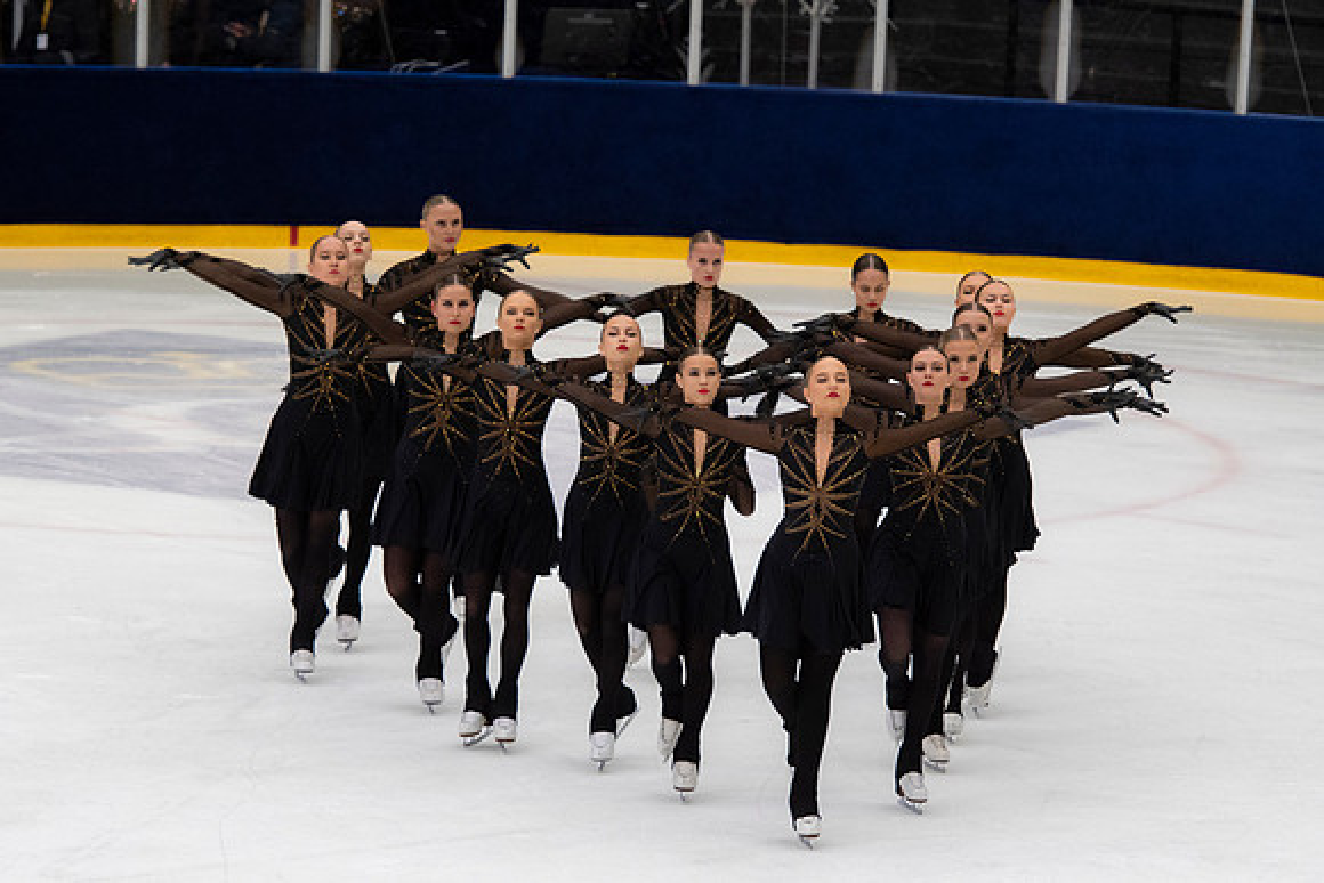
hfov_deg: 8.9
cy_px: 442
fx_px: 8552
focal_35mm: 232
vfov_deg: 5.9
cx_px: 662
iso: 1400
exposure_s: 1/320
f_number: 5.6
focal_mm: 155
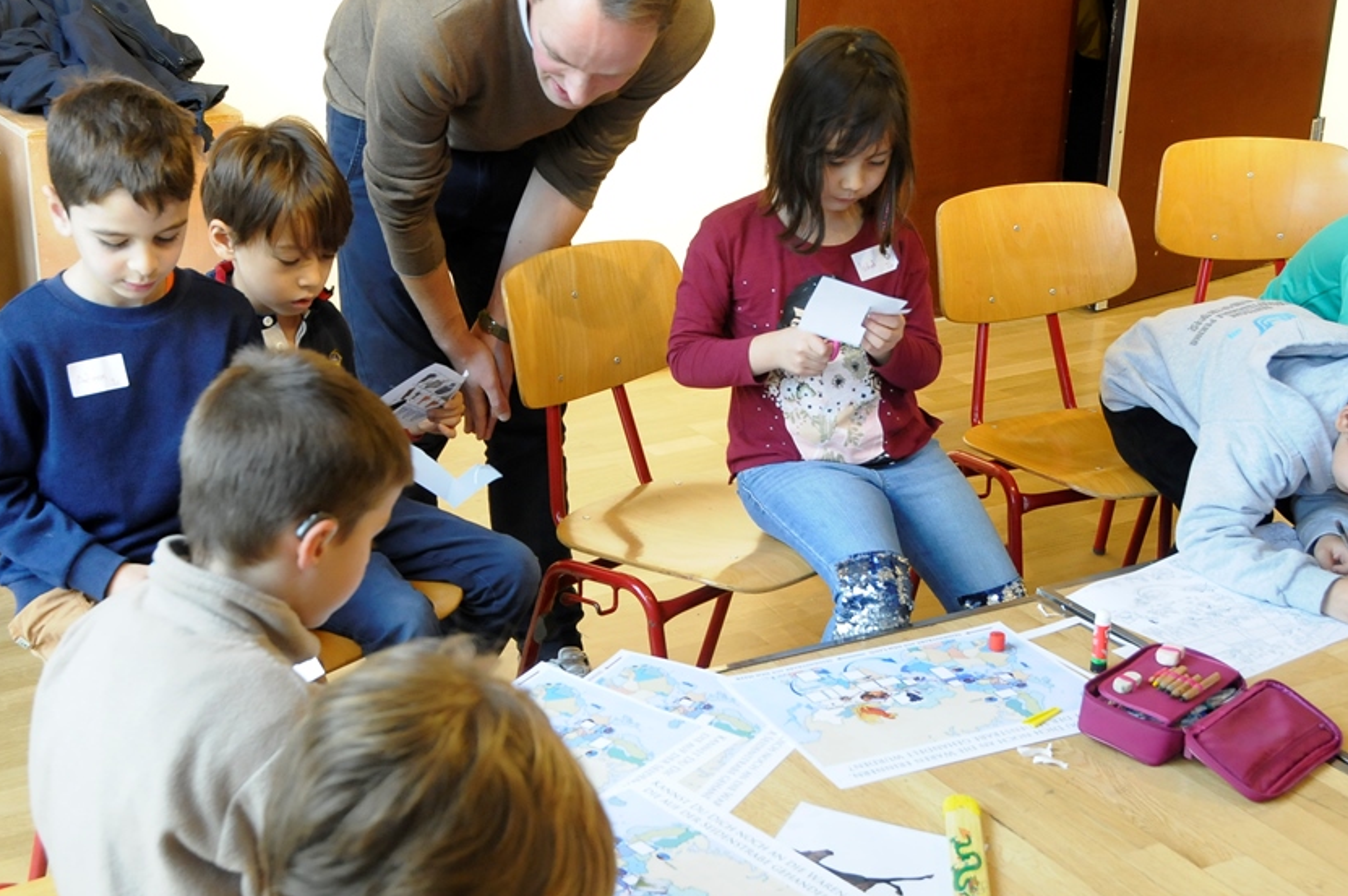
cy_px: 432
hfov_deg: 37.1
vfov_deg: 25.2
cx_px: 641
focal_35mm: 54
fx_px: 2005
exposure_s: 1/60
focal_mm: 29
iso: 1250
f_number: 6.3
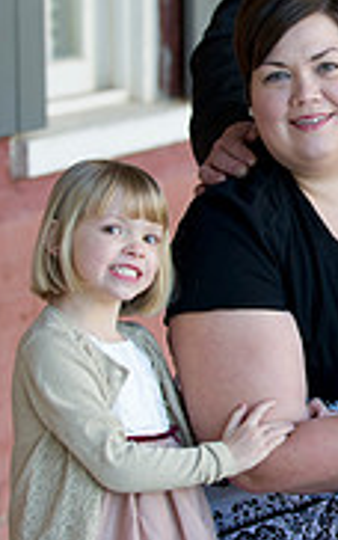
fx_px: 3031
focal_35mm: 206
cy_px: 211
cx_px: 411
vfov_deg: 10.2
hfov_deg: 6.3
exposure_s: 1/250
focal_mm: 82
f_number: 2.8
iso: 250
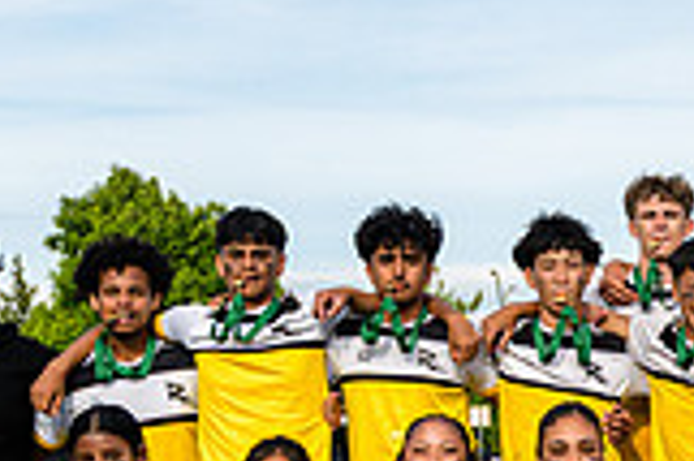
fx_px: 2638
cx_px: 831
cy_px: 581
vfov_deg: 9.8
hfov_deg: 14.5
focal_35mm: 137
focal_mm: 35
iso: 100
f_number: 5.6
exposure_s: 1/400
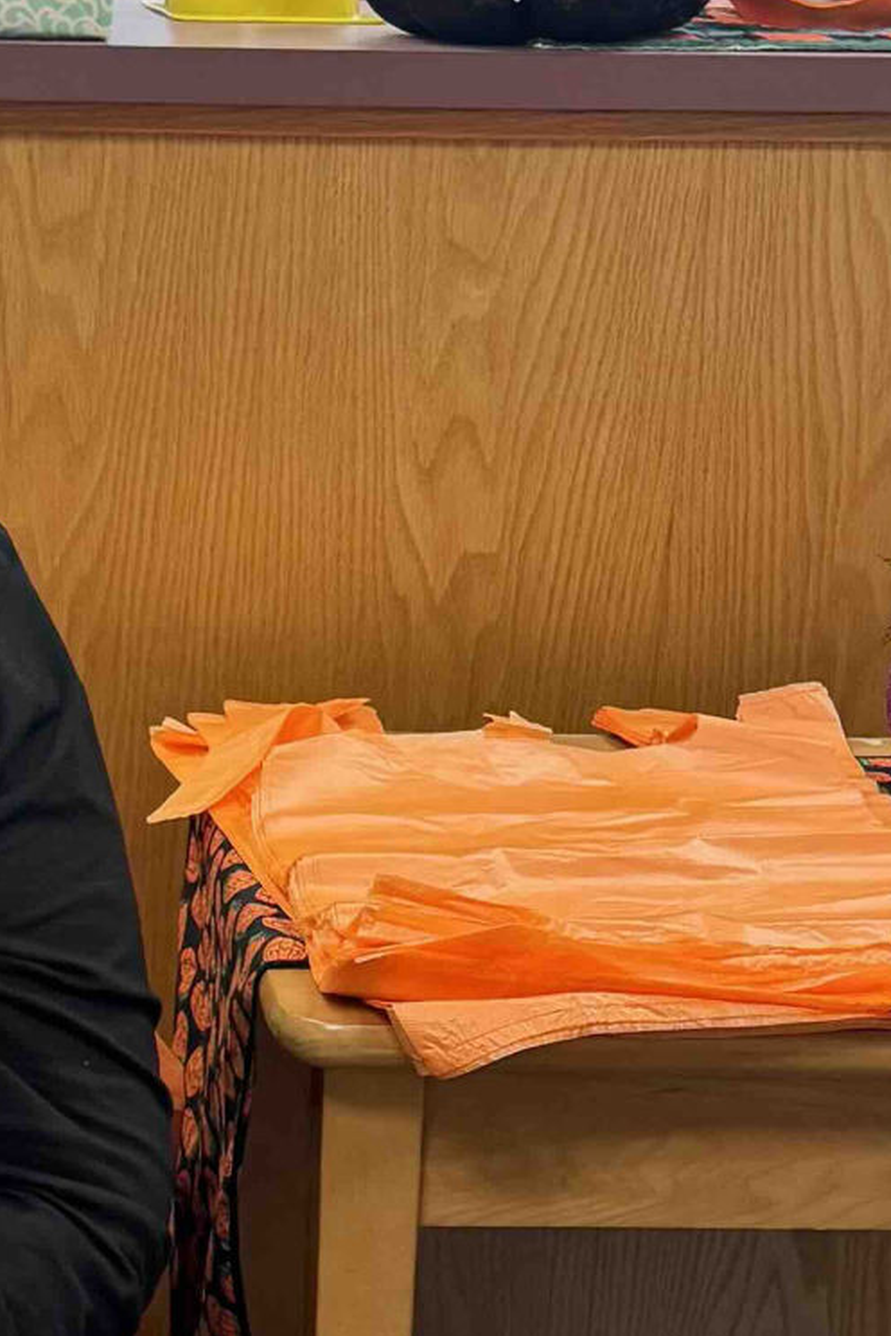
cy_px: 661
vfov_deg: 23.9
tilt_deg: -16.8
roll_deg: -0.8
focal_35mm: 85
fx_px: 3155
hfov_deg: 15.9
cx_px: 75
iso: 200
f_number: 1.78
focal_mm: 6.76
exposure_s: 1/120
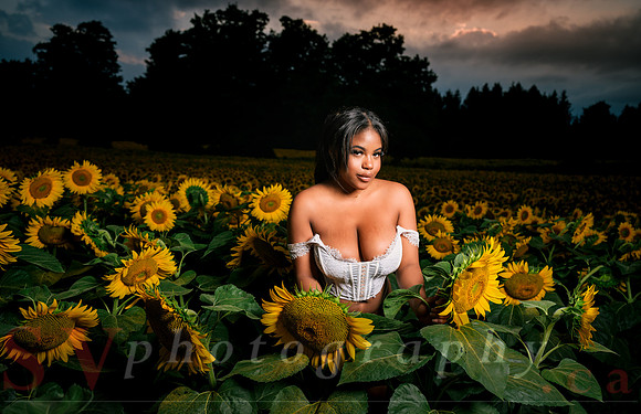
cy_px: 207
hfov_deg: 62.8
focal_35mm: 30
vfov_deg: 43.1
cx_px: 320
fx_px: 525
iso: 64
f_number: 4
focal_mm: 29.5
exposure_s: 1/125
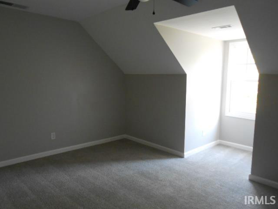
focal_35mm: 26
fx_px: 209
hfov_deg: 67.3
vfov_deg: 53.1
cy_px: 104
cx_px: 139
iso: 400
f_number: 3.5
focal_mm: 4.6
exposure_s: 1/30
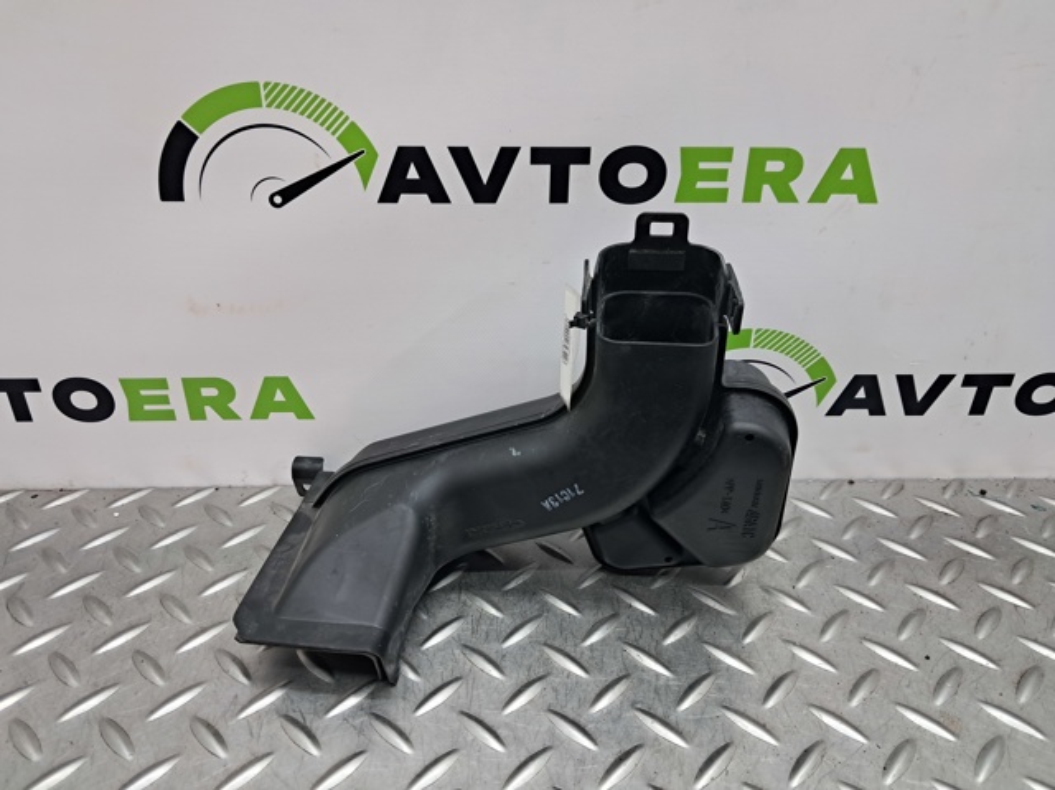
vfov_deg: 51.3
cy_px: 395
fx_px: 822
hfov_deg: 65.4
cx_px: 528
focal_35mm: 27
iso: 100
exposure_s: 1/50
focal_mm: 4
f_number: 1.8
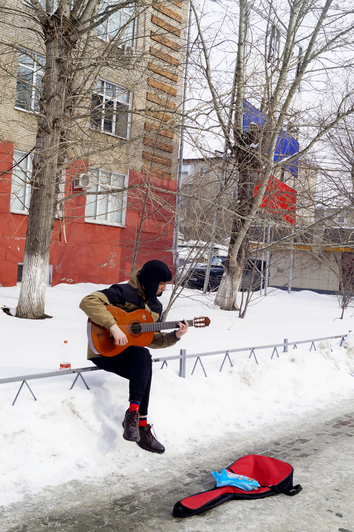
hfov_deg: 31.9
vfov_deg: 46.4
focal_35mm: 42
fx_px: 620
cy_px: 266
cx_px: 177
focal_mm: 28
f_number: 11
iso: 100
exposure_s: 1/200
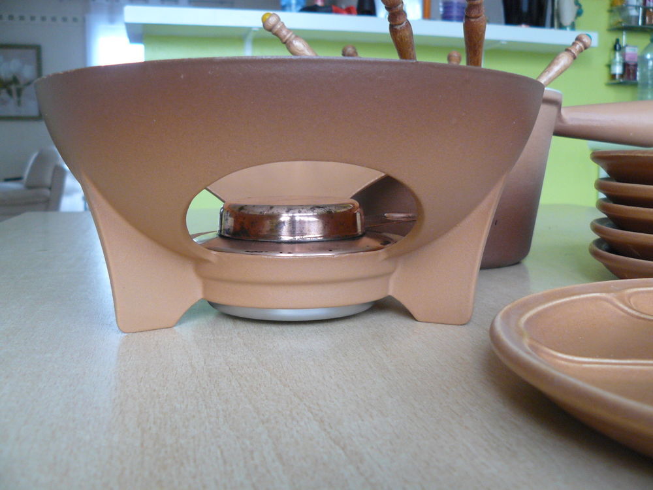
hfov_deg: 51.4
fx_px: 679
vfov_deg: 39.7
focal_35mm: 36
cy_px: 245
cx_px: 326
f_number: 2.8
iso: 200
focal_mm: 6
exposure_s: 1/15
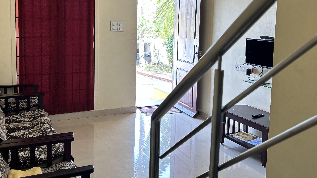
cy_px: 58
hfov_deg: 52.7
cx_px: 145
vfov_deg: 30.9
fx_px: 319
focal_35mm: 38
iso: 100
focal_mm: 5.7
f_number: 1.5
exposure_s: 1/50
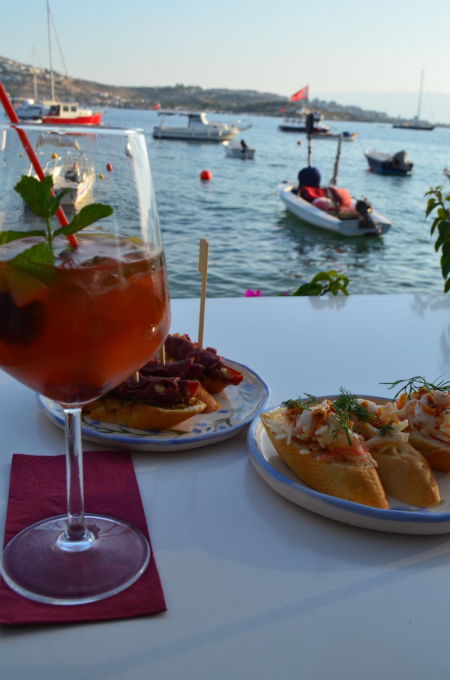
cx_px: 225
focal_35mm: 36
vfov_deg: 53.2
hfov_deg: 36.7
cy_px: 340
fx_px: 678
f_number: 10
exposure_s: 1/250
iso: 280
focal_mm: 24
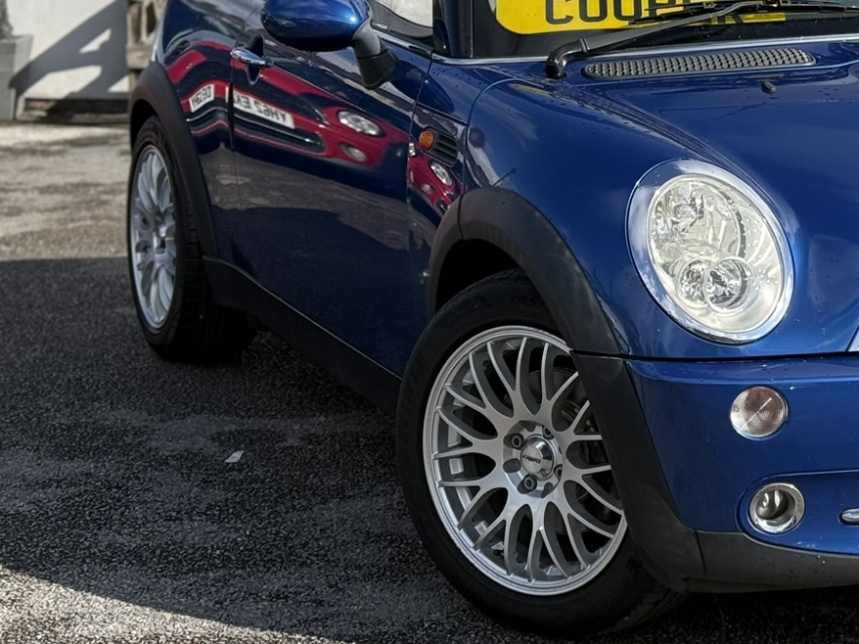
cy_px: 251
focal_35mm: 112
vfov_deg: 13.2
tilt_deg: -8.2
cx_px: 785
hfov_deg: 17.3
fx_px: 2779
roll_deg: -1.6
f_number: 1.78
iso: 64
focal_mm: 6.76
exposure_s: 1/3378
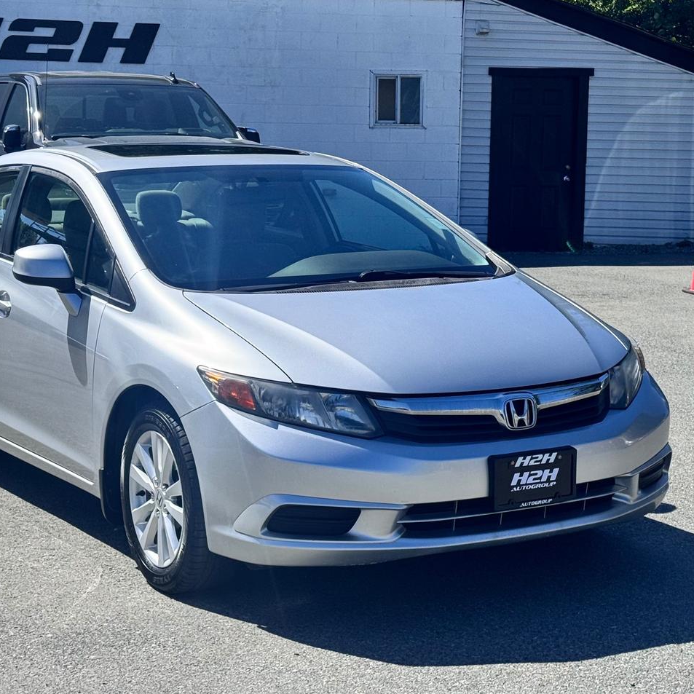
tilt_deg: -4.7
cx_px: 288
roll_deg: +1.3
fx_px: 1293
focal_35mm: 57
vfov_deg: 30.0
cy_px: 349
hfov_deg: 30.0
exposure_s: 1/4608
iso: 64
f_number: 1.78
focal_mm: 6.76
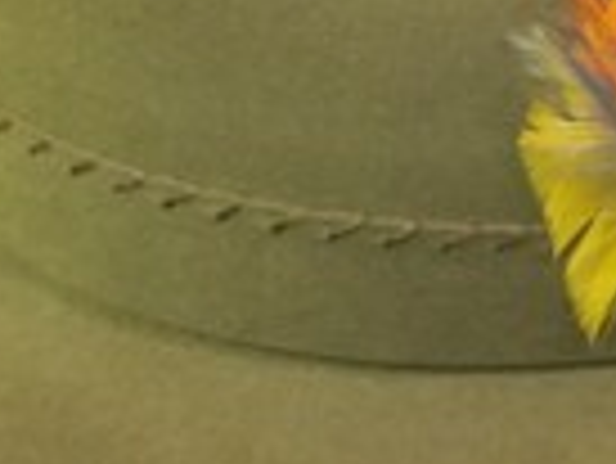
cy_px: -41
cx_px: 436
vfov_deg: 15.2
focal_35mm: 95
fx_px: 1692
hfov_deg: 20.5
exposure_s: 1/30
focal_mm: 4.15
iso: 250
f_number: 2.2
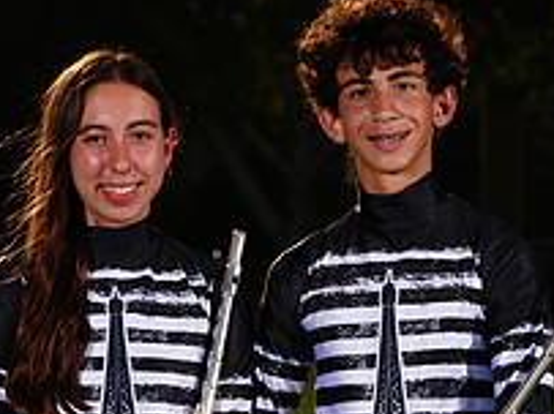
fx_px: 4910
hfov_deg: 6.5
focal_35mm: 307
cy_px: 458
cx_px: 246
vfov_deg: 4.8
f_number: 11
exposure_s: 1/500
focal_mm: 144
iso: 125
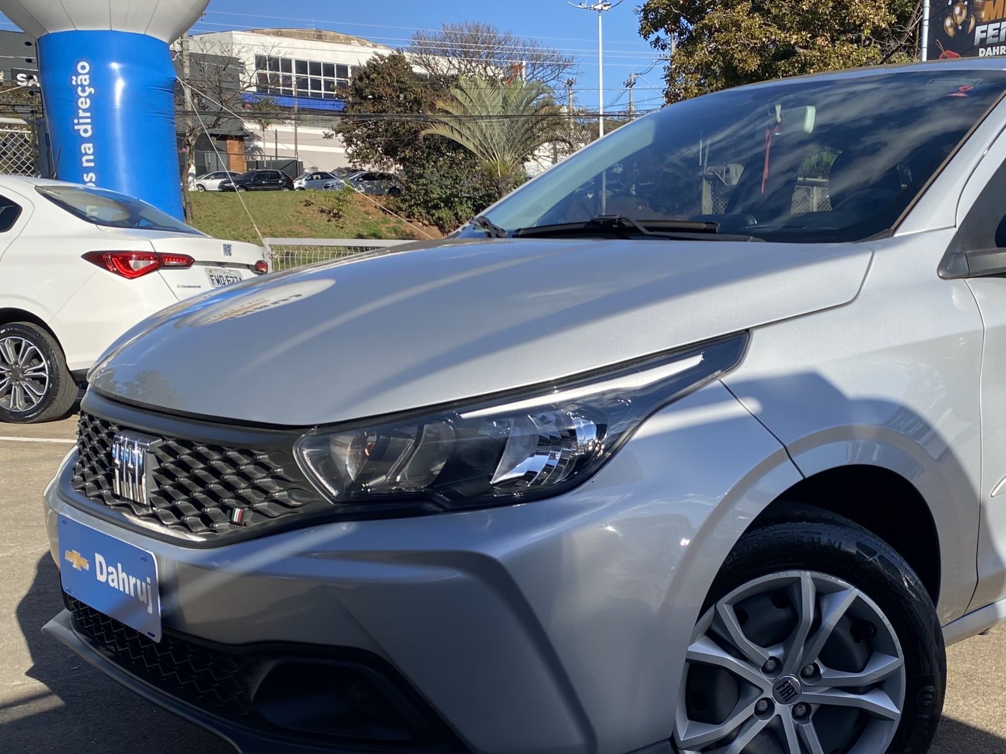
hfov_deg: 44.2
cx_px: 667
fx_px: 1221
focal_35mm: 42
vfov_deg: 34.3
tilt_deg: -8.7
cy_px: 442
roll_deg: -0.4
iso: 32
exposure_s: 1/1754
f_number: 1.8
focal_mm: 4.25
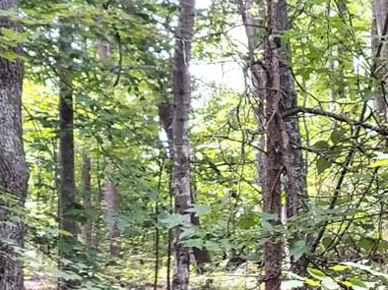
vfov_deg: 11.4
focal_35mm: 130
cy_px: 121
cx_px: 246
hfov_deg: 15.2
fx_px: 1456
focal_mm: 5.88
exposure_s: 1/30
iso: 50
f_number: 2.4
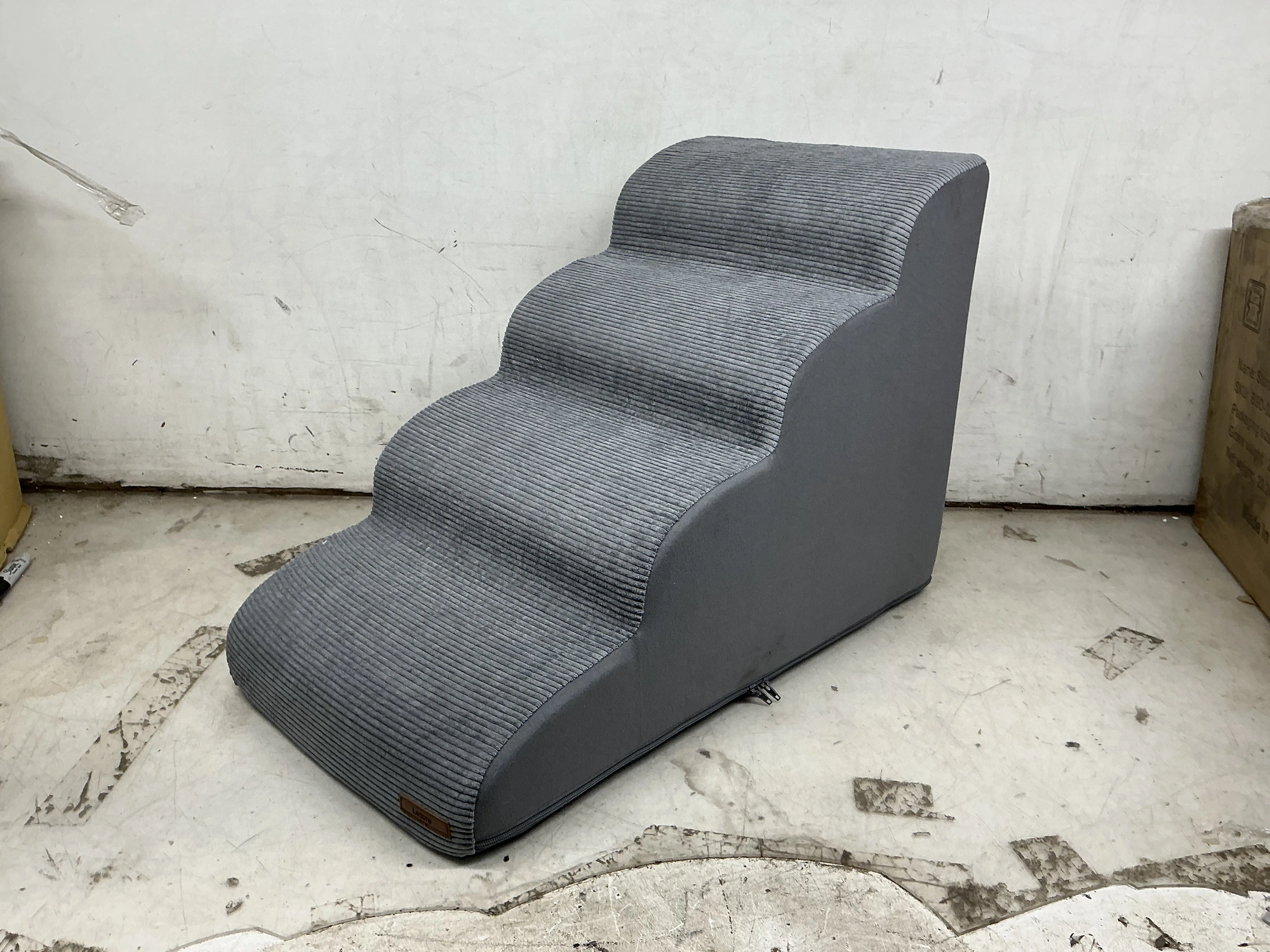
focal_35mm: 28
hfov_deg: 63.4
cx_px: 635
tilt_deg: -21.6
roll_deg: -0.7
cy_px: 476
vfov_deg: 49.7
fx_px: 1027
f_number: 1.8
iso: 40
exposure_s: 1/120
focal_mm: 3
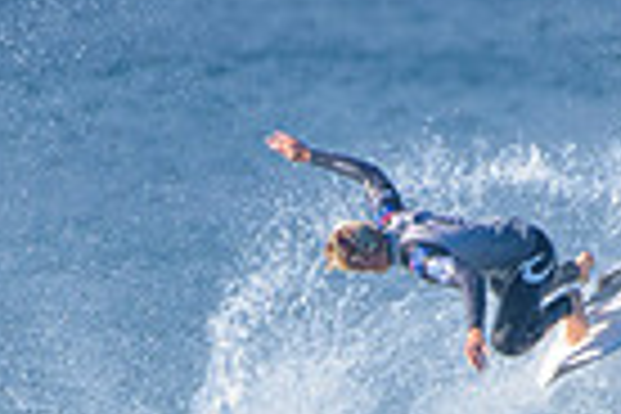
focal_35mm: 2171
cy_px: 511
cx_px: 396
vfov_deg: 0.6
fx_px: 37447
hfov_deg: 1.0
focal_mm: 500
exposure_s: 1/2000
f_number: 5.6
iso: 400
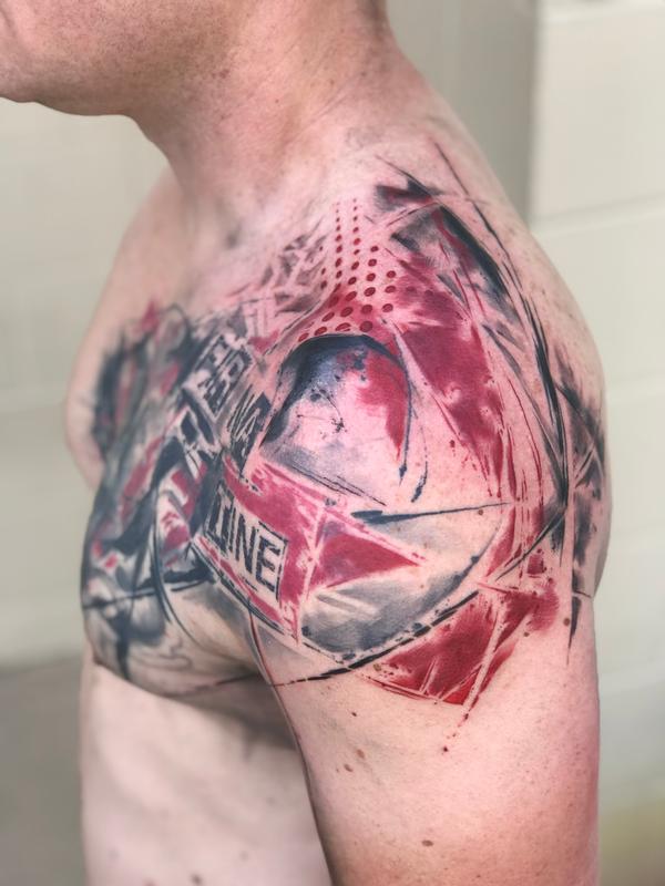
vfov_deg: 33.8
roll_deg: +2.4
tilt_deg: -31.6
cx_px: 332
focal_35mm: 57
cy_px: 443
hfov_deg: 25.7
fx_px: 1460
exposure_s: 1/224
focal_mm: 6.6
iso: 20
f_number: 2.8
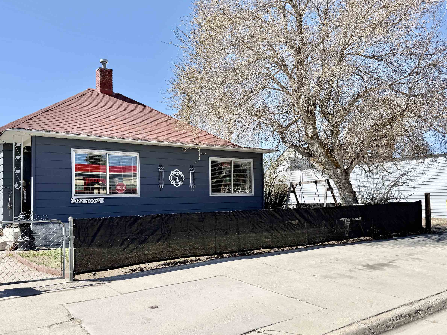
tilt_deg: +2.5
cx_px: 223
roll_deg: +0.8
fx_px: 400
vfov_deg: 45.4
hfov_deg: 58.3
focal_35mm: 31
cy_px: 182
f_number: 1.78
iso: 80
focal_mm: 6.76
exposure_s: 1/4975
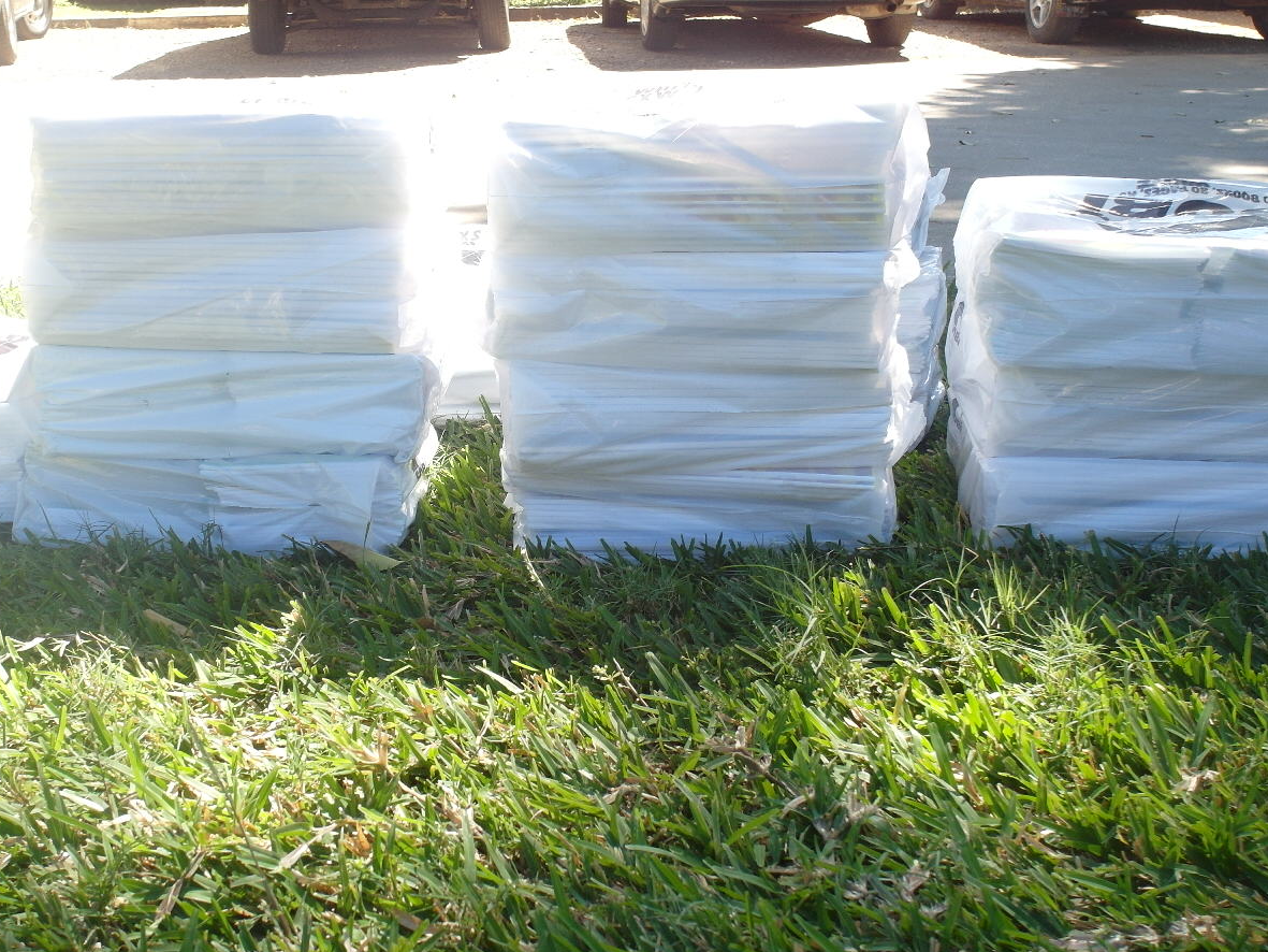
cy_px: 395
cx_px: 516
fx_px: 1539
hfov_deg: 44.6
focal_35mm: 42
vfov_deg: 34.3
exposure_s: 1/350
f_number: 3.4
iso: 80
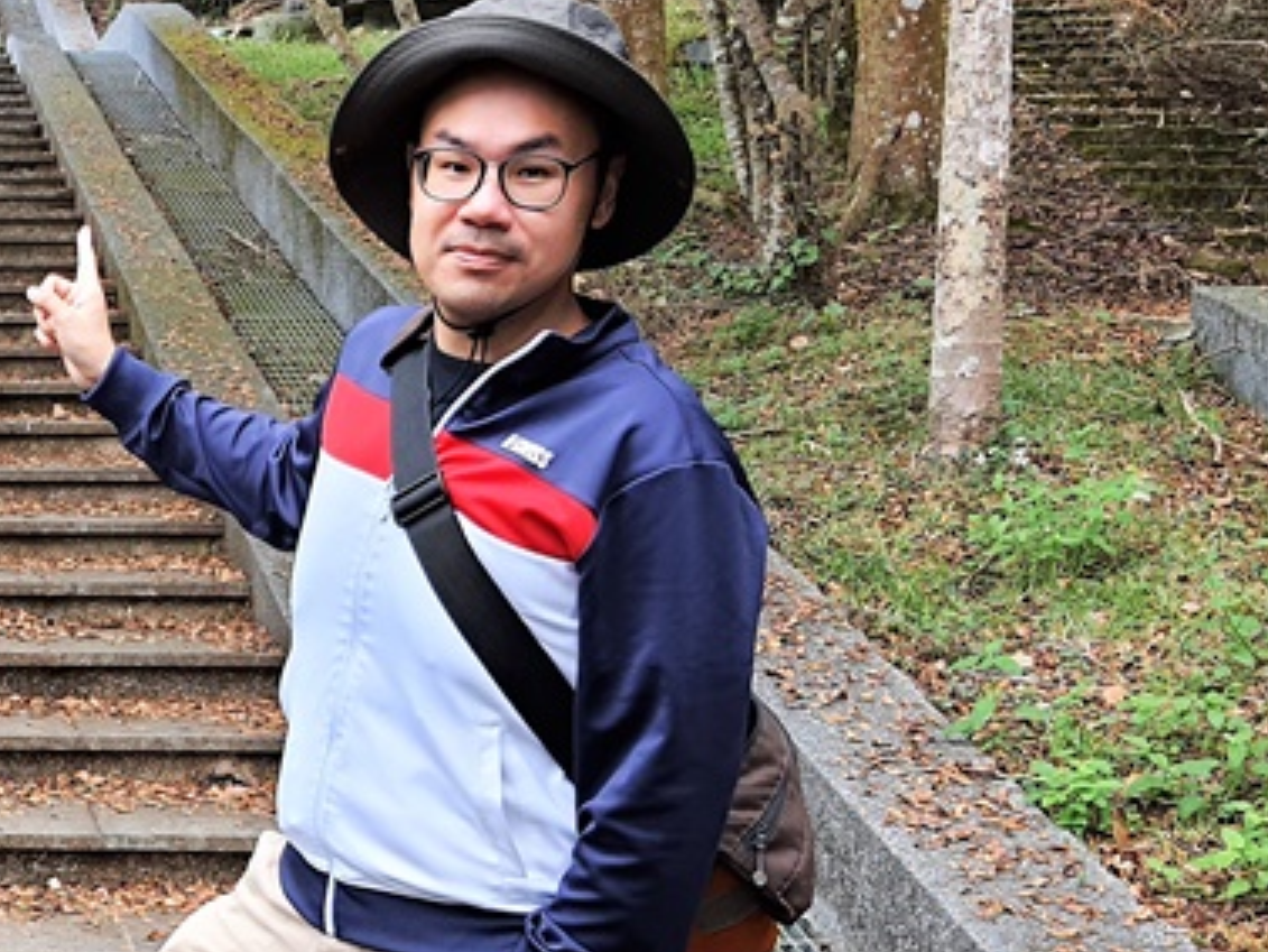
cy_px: 626
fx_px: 2528
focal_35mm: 69
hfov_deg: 25.7
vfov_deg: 21.3
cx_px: -188
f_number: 1.7
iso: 50
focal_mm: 4.32
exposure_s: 1/198
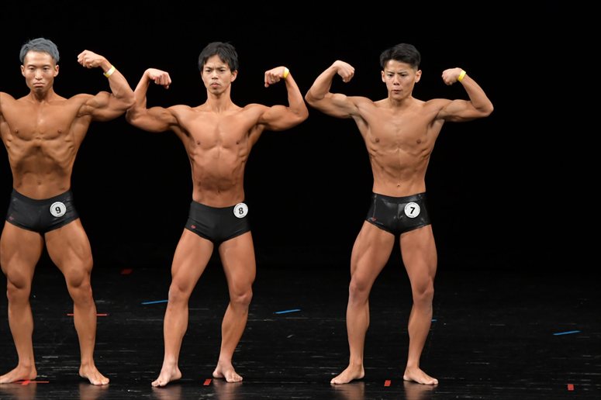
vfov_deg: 4.8
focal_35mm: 285
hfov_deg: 7.2
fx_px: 4756
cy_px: 200
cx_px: 300
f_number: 5.6
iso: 2500
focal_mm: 190
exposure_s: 1/400
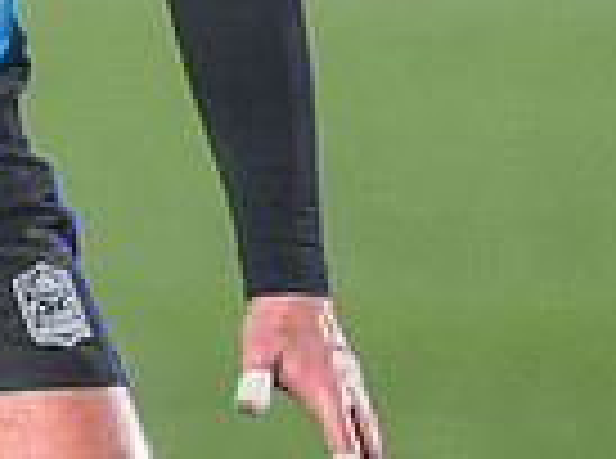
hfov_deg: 1.0
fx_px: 35213
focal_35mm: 1984
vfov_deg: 0.7
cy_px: -179
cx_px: -381
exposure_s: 1/2000
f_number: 3.2
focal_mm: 400
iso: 4000
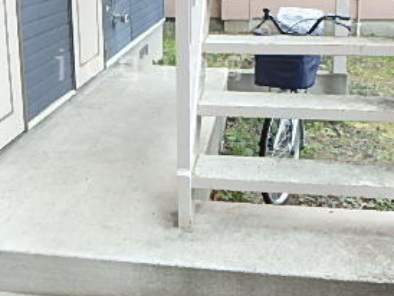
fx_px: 558
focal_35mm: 49
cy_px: 63
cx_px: 151
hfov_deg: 38.7
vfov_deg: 29.1
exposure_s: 1/160
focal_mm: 3.7
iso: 125
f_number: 3.5
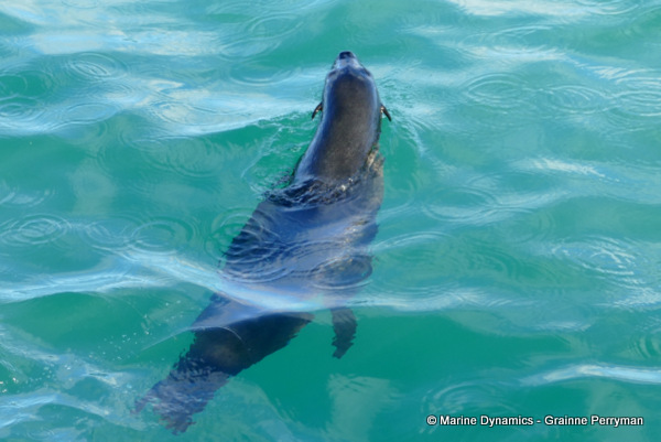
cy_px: 221
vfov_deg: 19.5
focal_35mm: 70
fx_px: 1286
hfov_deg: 28.8
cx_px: 330
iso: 125
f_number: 3.7
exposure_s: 1/320
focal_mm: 25.64
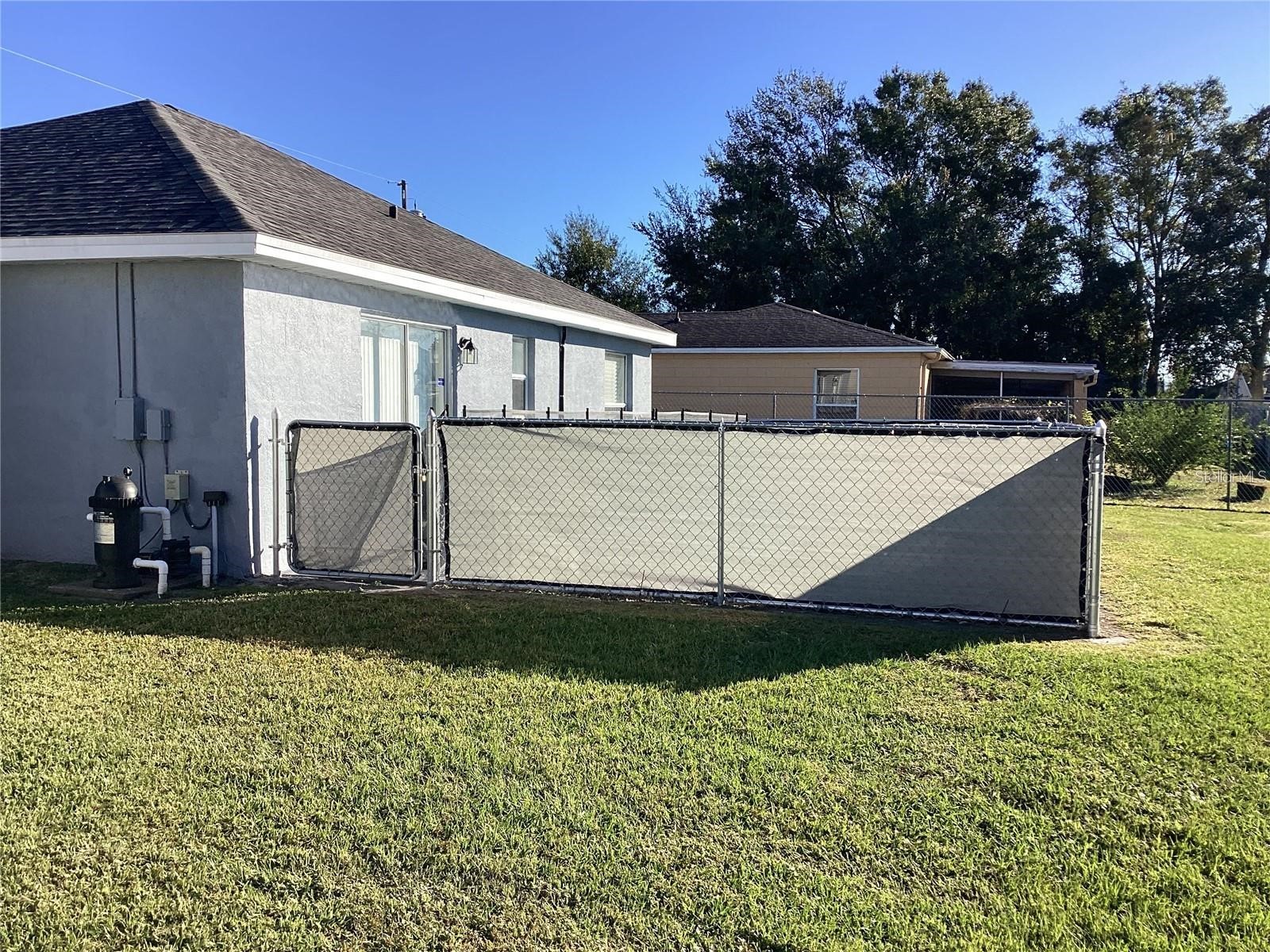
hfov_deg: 58.4
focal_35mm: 31
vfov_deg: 45.4
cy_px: 476
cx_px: 635
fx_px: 1137
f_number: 2.4
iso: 25
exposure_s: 1/876
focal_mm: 3.3
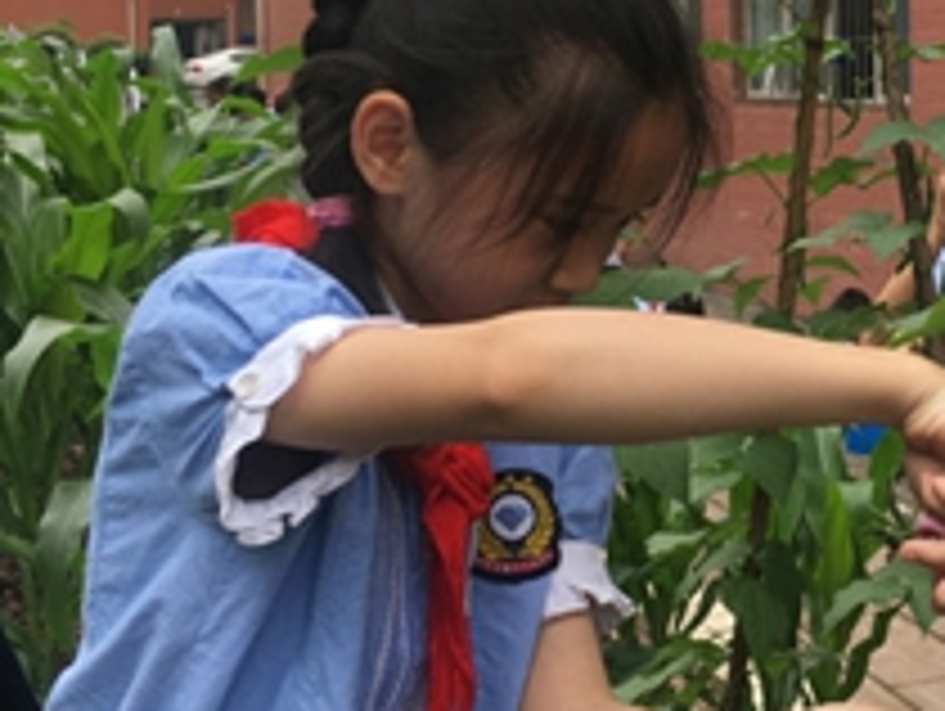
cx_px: 860
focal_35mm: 69
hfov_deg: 27.1
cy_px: 128
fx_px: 1886
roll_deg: +1.1
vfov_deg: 21.1
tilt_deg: -1.5
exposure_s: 1/527
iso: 25
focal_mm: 4.15
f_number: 2.2
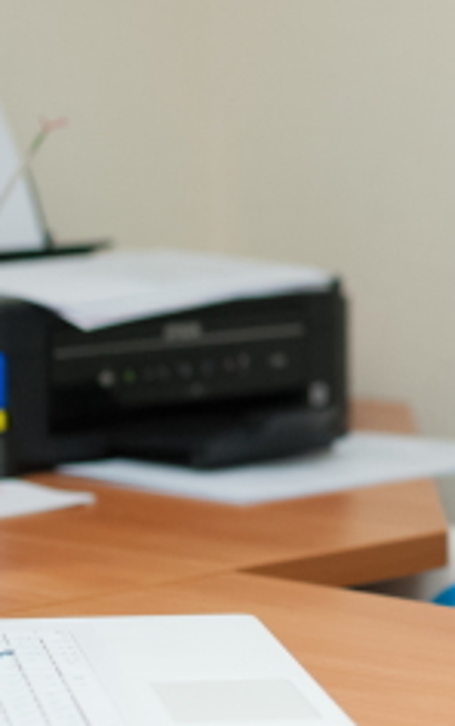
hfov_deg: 7.9
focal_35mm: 162
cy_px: 175
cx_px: 819
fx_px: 3206
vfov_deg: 12.9
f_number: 2
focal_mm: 50
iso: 1250
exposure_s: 1/800
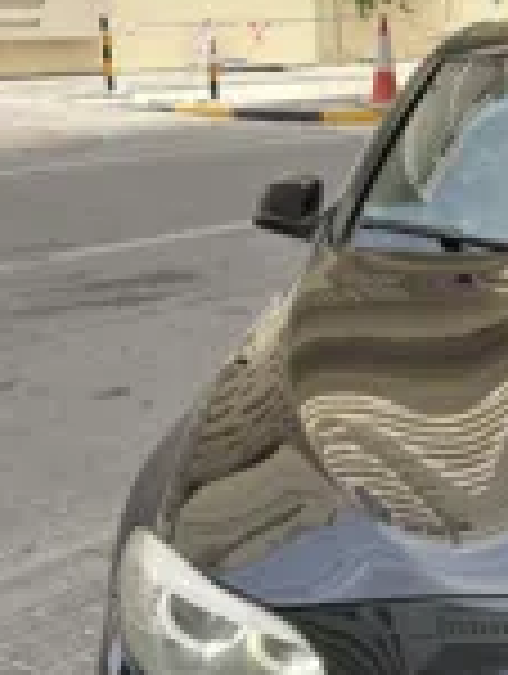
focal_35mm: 64
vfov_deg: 29.8
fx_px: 1249
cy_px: 490
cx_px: 634
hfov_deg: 21.2
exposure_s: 1/1393
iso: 80
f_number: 1.78
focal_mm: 6.86
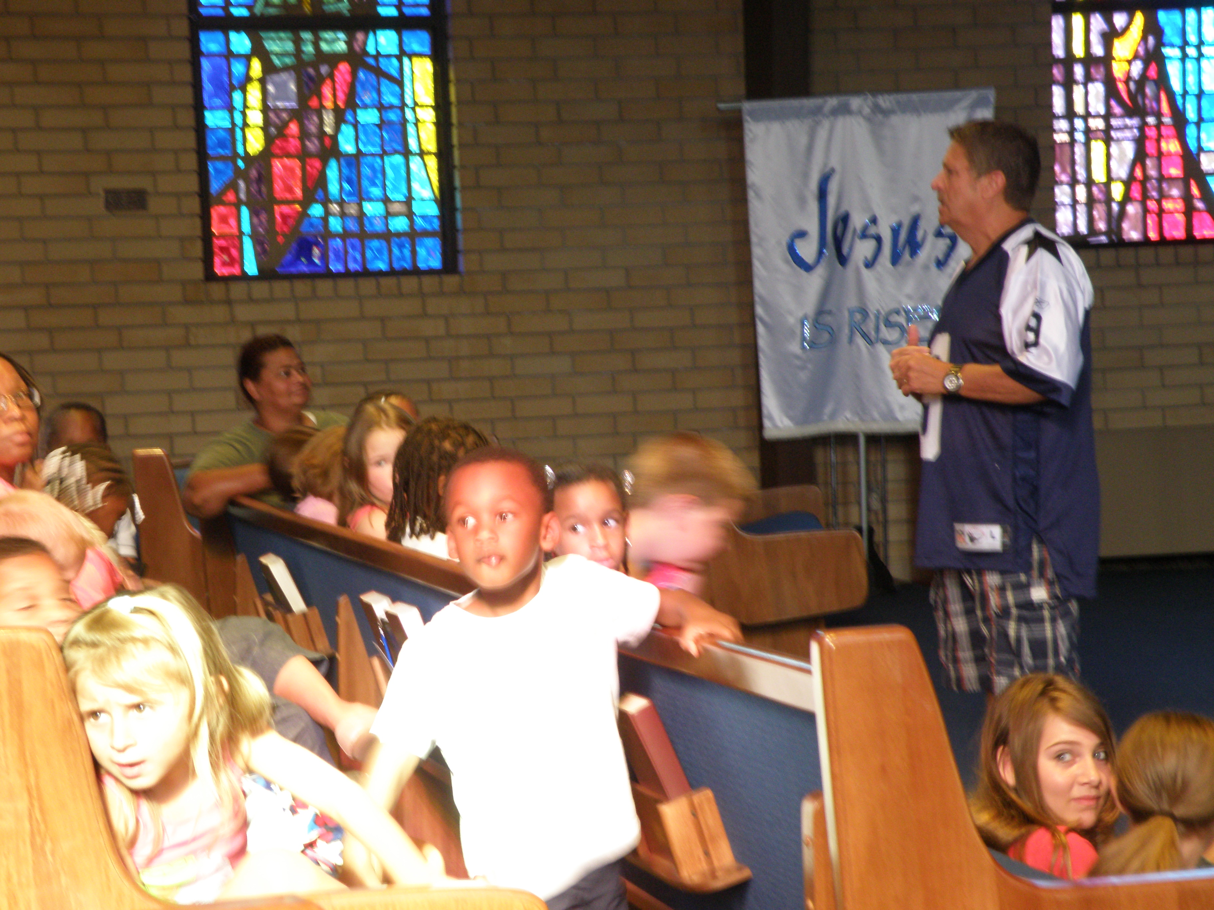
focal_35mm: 90
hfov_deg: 21.8
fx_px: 3156
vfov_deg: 16.4
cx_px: 607
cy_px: 455
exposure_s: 1/8
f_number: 4
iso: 160
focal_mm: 16
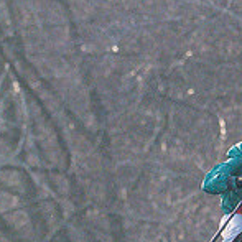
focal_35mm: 3597
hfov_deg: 0.5
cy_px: 127
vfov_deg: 0.5
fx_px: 28450
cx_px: 141
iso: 800
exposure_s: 1/2000
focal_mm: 400
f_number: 5
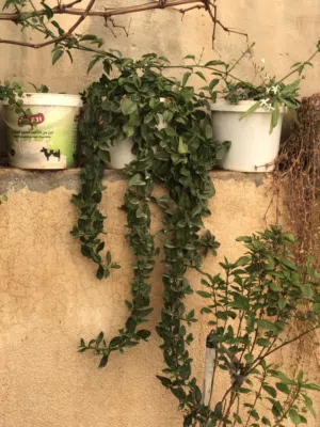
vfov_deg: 33.8
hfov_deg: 25.7
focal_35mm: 57
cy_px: 214
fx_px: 703
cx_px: 160
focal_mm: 6.6
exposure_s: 1/157
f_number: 2.8
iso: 20
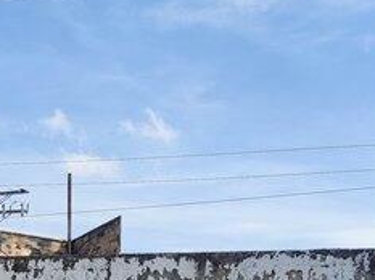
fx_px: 930
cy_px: 383
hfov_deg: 21.0
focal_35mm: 86
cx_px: -93
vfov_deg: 16.1
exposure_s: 1/1110
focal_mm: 4.71
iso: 50
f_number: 1.79
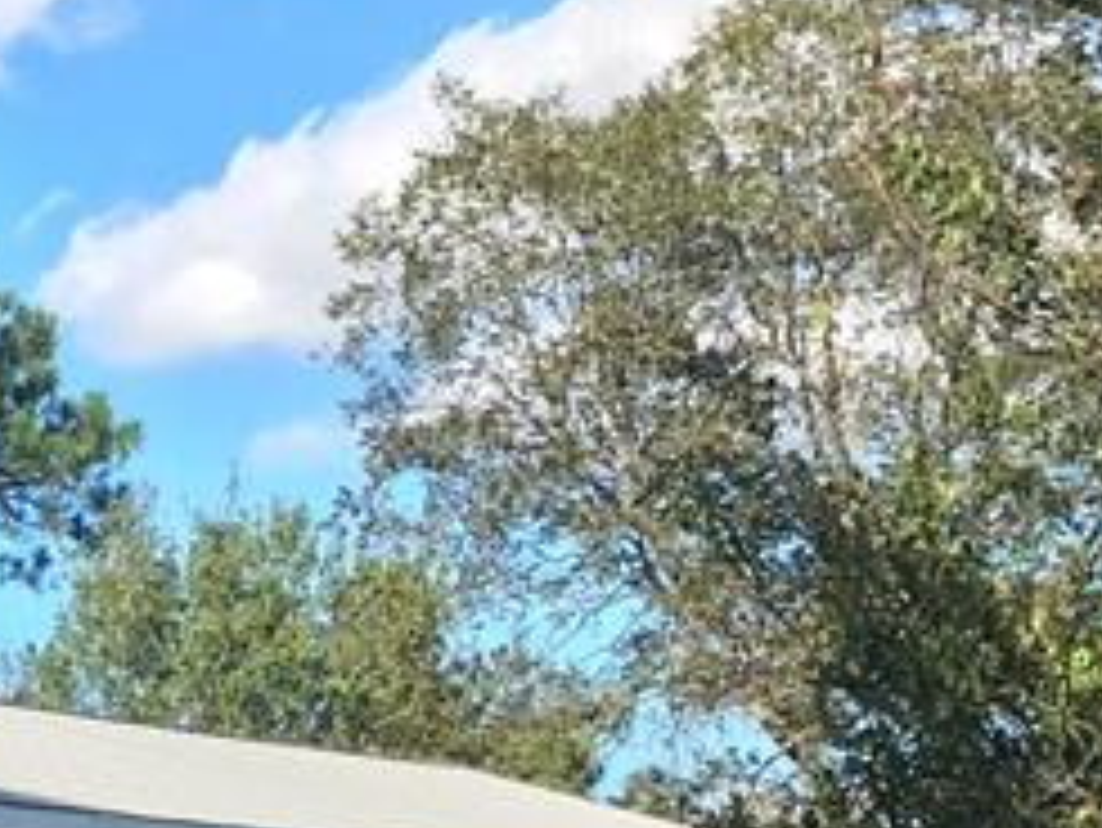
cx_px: -283
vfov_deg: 12.2
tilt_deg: +6.9
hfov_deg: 15.6
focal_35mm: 121
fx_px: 3854
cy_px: 666
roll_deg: +0.2
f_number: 2.2
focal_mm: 4.15
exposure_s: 1/699
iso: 25
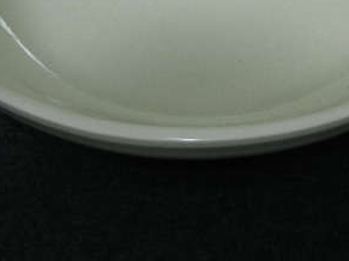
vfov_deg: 21.3
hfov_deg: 29.4
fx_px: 665
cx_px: 197
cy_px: -17
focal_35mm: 66
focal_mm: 5.4
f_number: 3.5
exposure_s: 1/44.2
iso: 160
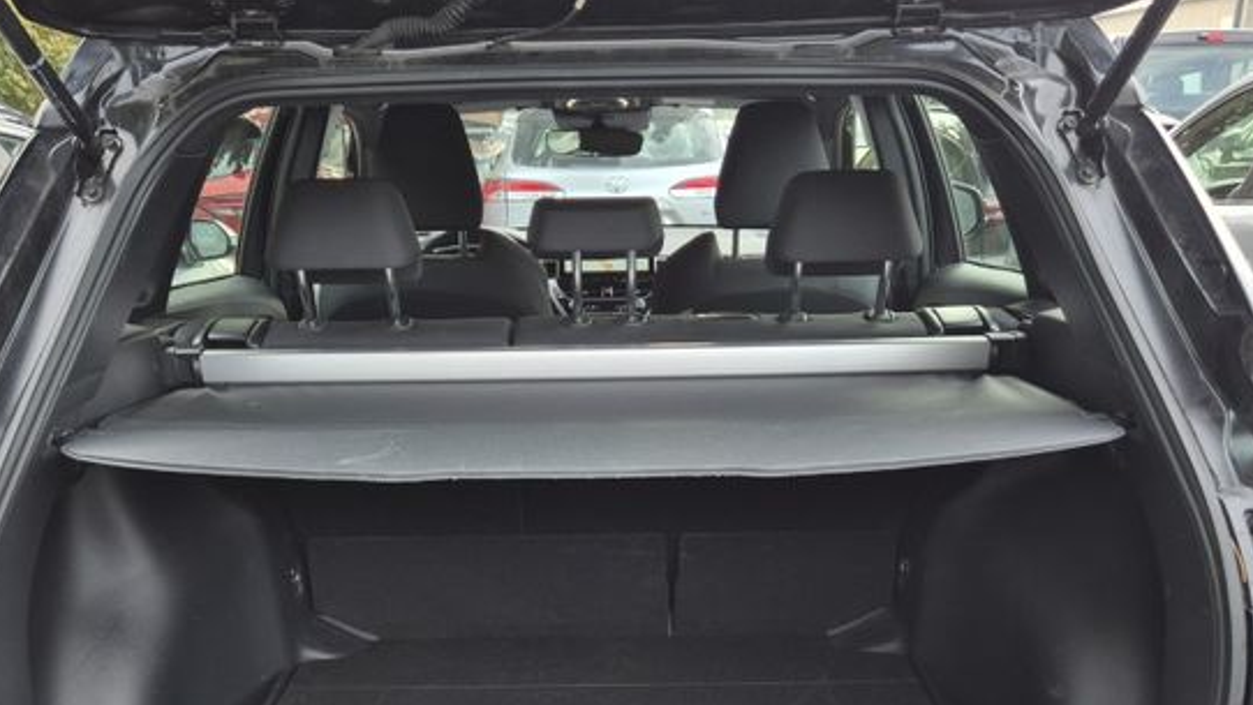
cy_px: 610
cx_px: 613
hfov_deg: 54.0
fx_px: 1229
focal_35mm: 37
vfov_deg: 30.8
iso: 32
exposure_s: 1/180
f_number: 1.8
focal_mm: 5.4
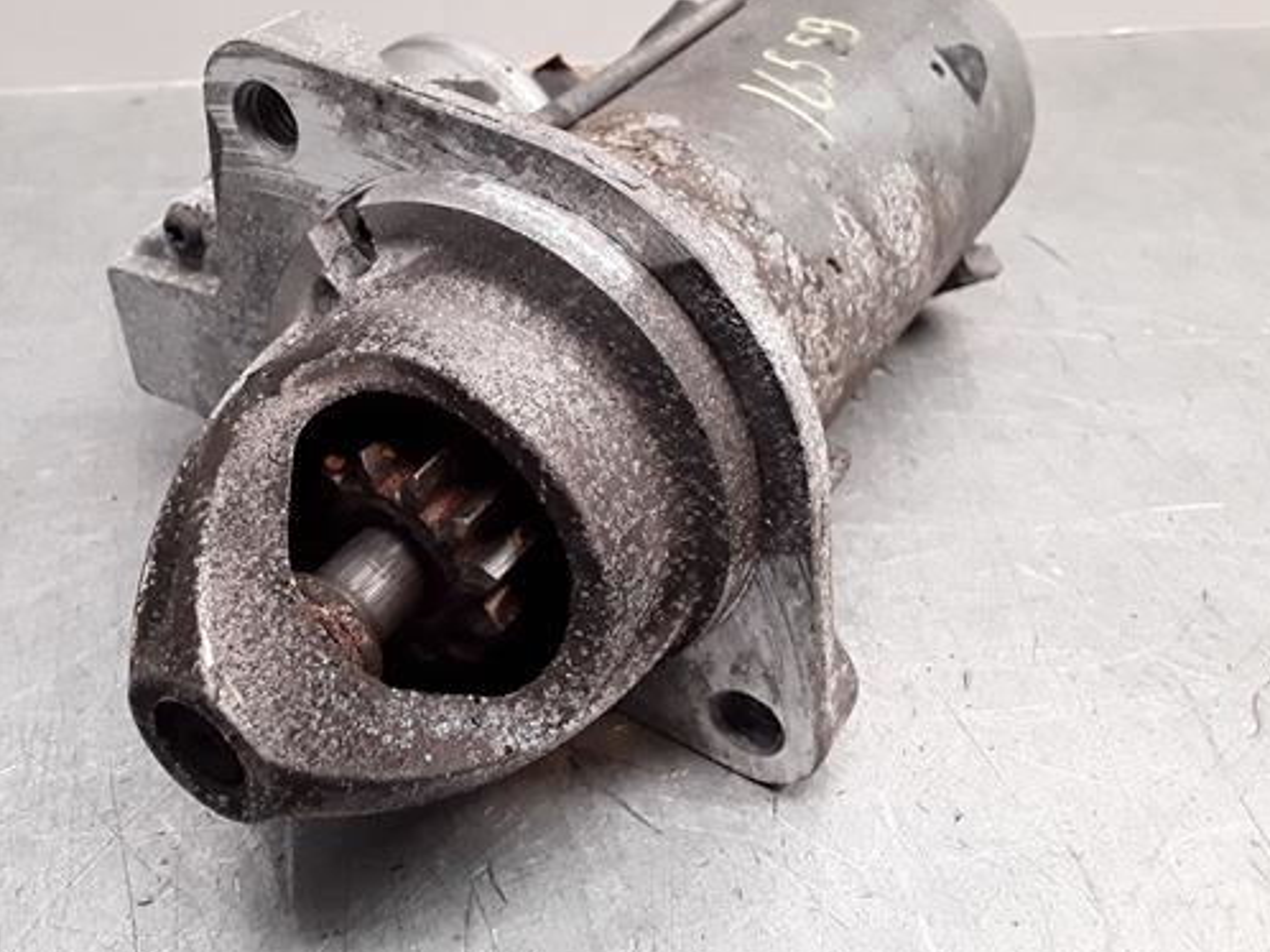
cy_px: 439
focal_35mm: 36
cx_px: 485
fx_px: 1320
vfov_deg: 39.6
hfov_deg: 50.9
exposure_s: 1/100
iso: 100
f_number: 1.9
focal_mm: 2.91
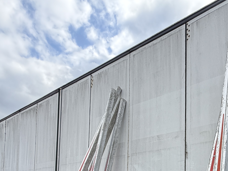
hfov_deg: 55.6
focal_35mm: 31
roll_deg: -0.2
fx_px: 204
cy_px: 186
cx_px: 170
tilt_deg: +0.9
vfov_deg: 38.2
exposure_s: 1/638
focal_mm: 2.22
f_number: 2.2
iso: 50
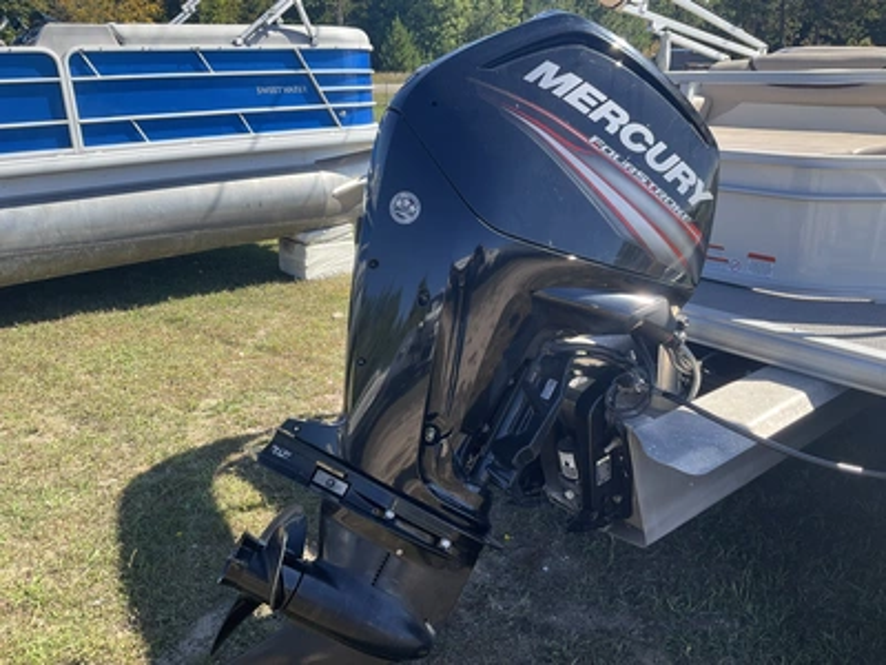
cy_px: 332
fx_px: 742
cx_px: 443
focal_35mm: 29
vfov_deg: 48.2
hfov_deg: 61.7
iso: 25
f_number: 1.8
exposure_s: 1/495
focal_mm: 3
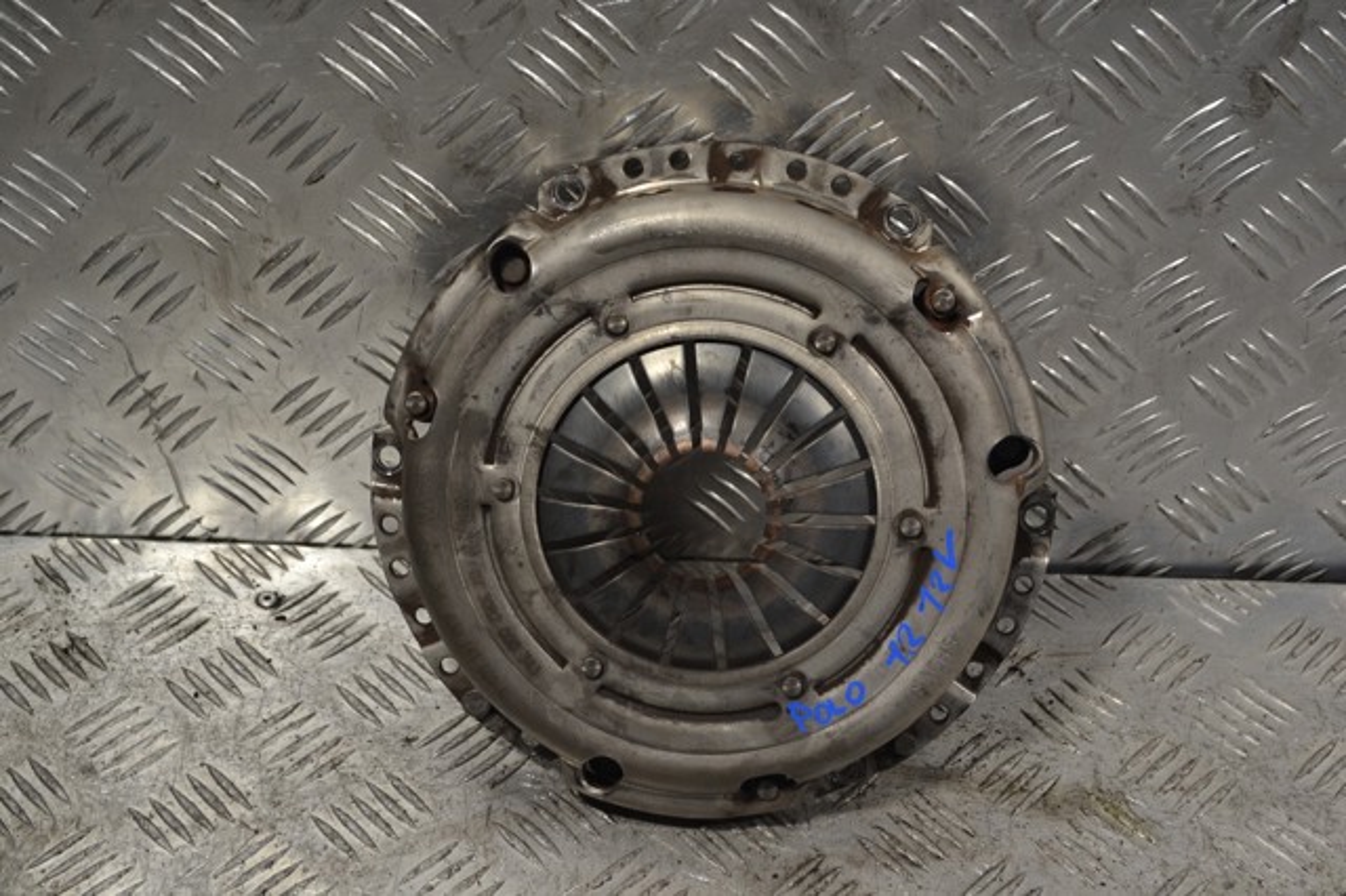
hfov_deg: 35.1
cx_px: 673
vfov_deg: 23.8
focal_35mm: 57
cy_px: 448
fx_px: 2130
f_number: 5.6
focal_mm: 38
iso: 400
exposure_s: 1/125
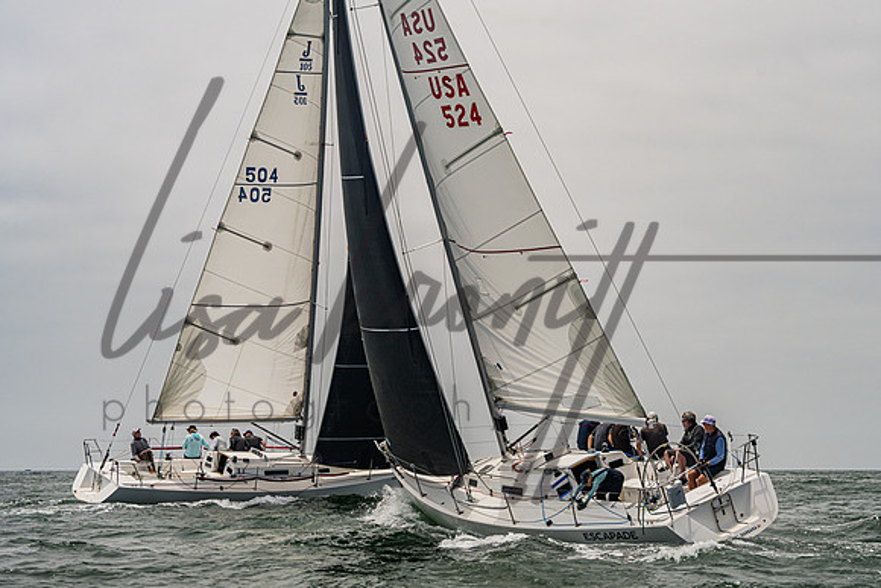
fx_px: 2102
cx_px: 507
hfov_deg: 23.6
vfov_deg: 15.9
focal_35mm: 86
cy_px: 290
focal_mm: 70
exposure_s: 1/4000
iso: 500
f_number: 8
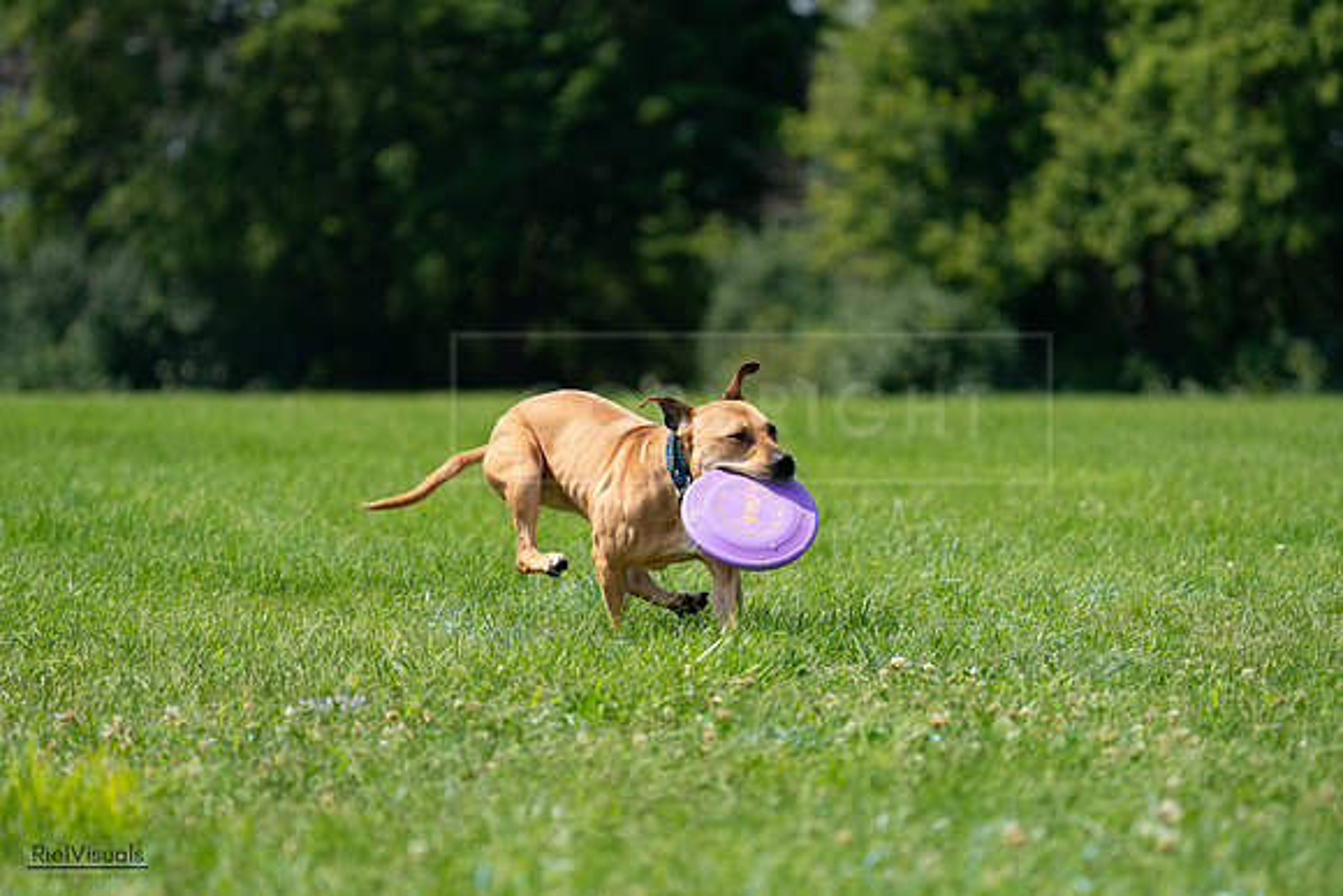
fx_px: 9067
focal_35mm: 243
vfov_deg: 5.7
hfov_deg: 8.5
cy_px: 448
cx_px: 672
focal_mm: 243
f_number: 5.6
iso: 1000
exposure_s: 1/4000
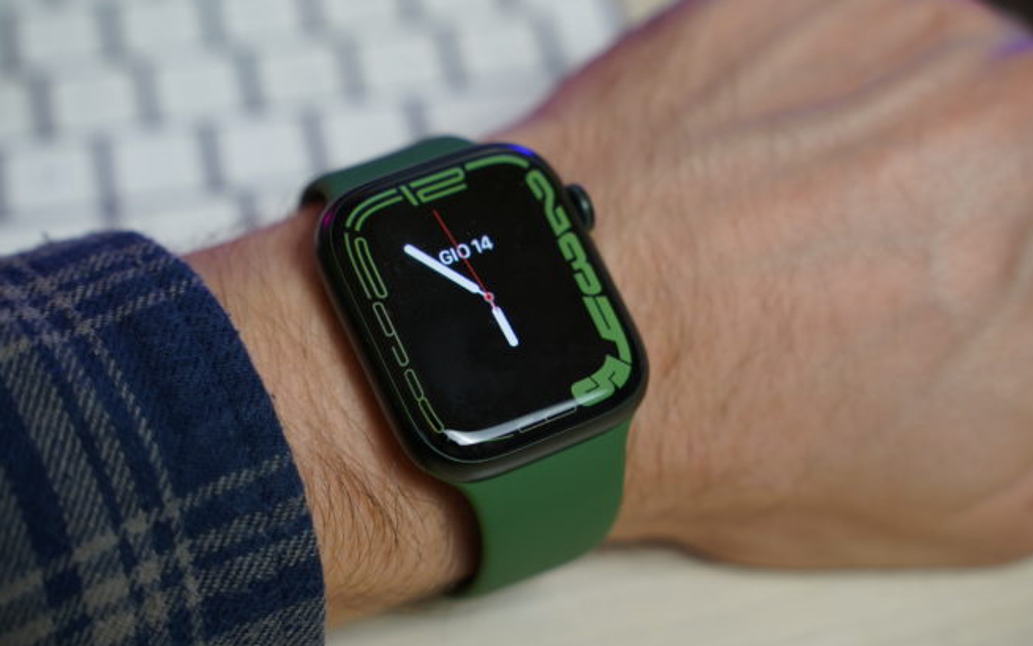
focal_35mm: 73
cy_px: 325
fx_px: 2055
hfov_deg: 28.2
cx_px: 516
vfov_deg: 17.9
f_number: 4.5
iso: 640
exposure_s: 1/60
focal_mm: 71
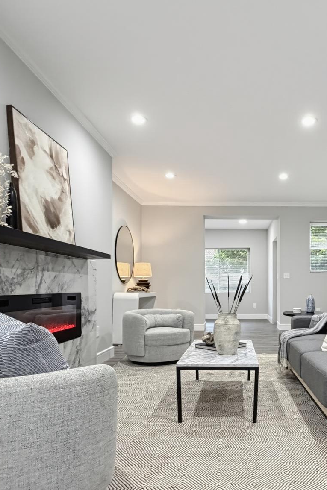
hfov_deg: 47.6
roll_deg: +0.1
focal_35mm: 26
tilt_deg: -0.5
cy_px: 293
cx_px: 247
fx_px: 354
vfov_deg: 68.7
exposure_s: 1/60
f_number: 2.2
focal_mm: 2.2
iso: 250
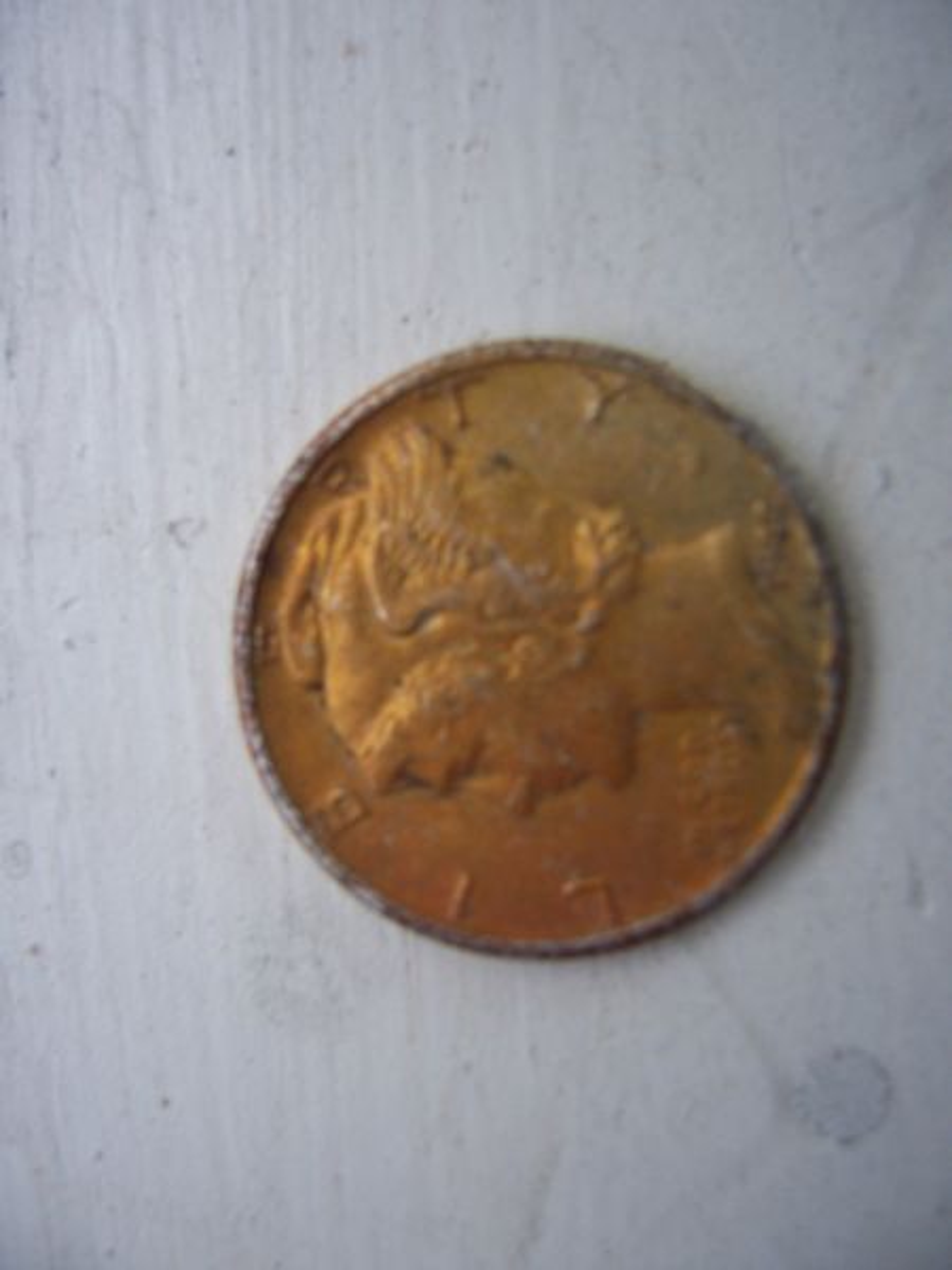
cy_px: 635
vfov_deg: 51.4
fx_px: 1320
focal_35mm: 36
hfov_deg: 39.7
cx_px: 476
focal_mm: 6
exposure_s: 1/90
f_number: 3
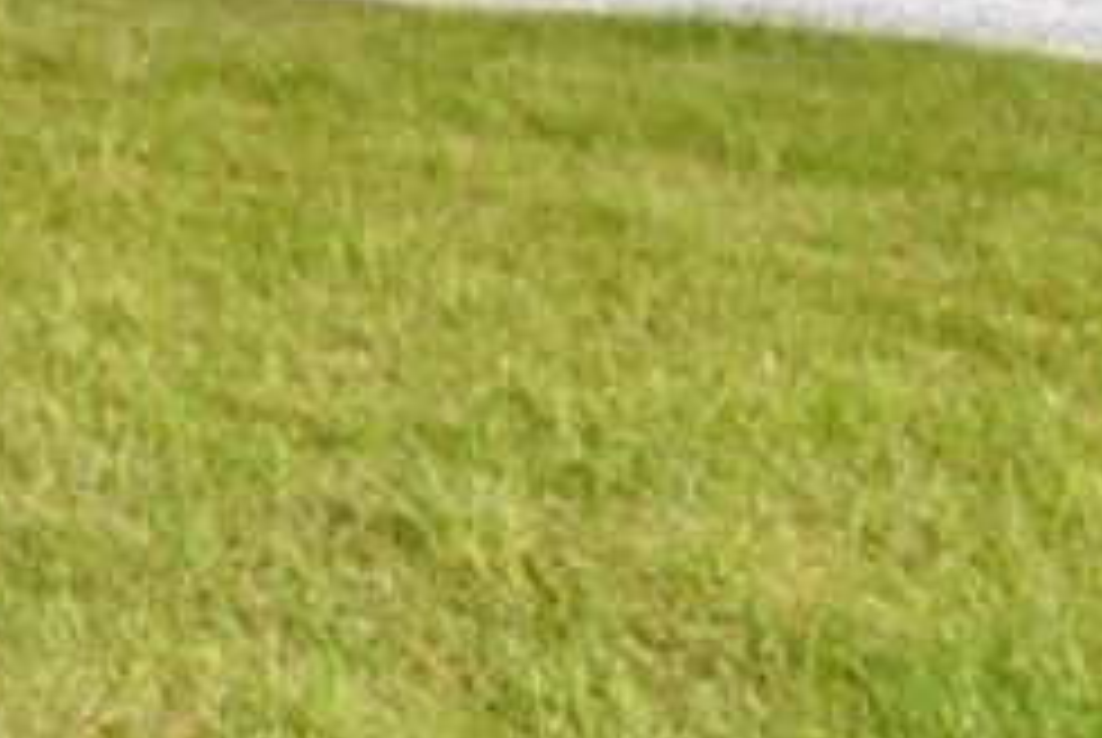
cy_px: -801
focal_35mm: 88
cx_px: -1435
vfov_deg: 13.2
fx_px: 2697
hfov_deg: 15.2
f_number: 8
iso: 200
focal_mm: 10
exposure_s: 1/500
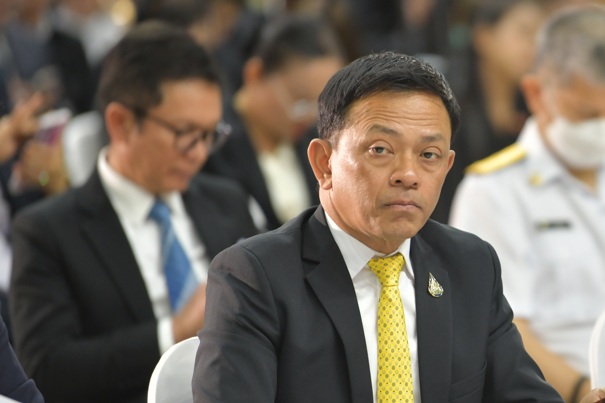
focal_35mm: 397
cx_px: 573
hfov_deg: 5.2
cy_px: 178
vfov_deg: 3.5
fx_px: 6670
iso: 800
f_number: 2.8
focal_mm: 200
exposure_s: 1/200
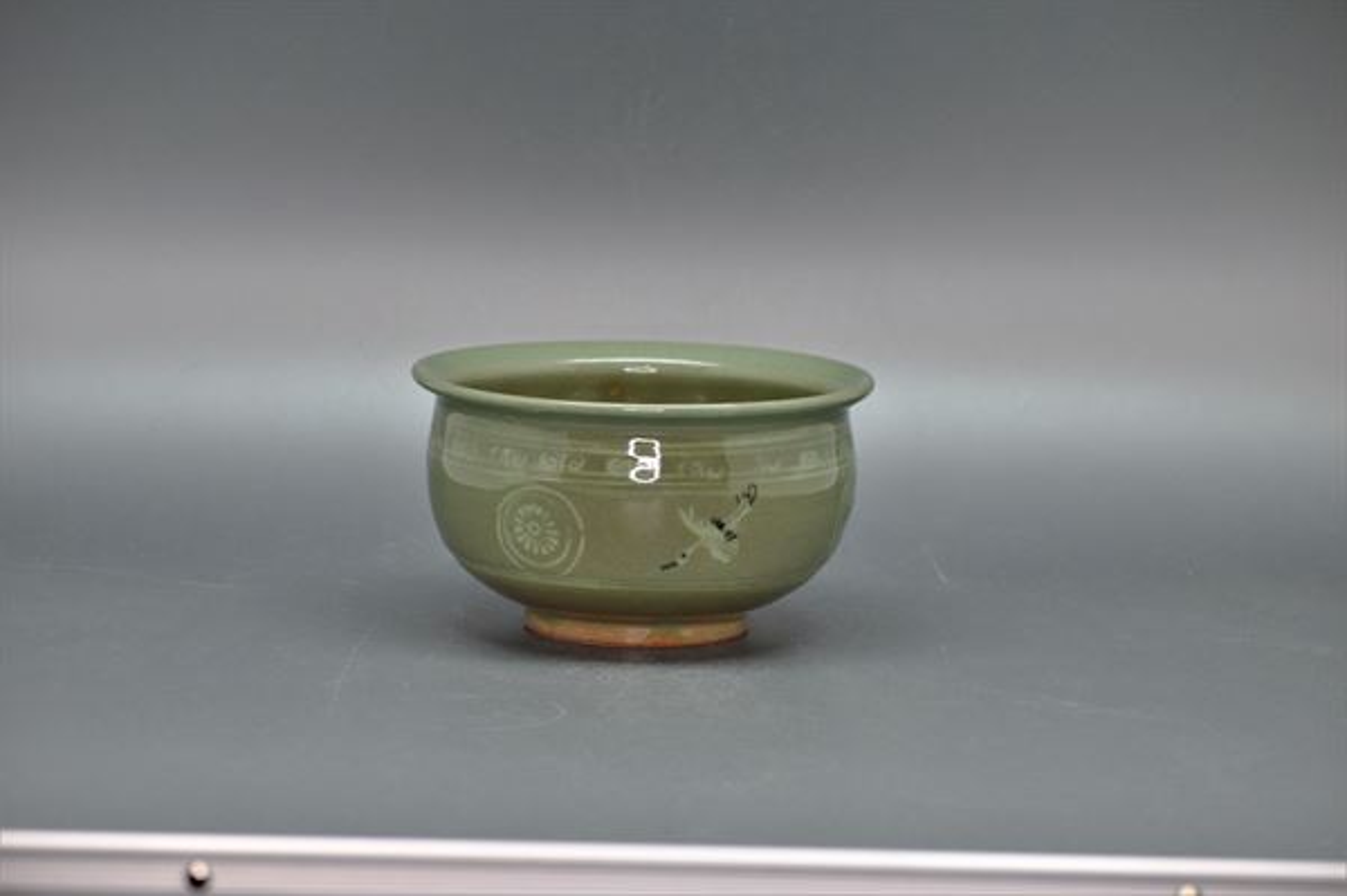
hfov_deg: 19.5
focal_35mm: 105
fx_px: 3925
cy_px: 448
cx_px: 674
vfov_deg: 13.0
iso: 400
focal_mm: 70
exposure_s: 1/100
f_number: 9
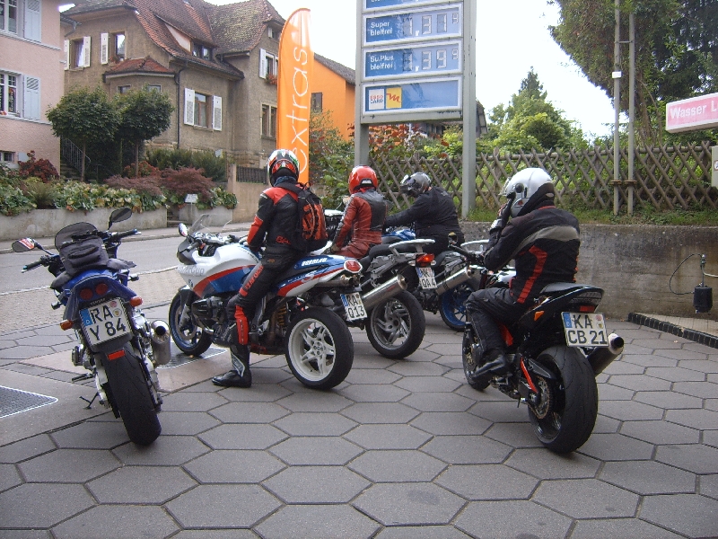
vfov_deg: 40.7
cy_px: 270
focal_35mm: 35
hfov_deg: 52.6
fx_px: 726
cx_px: 359
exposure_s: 1/250
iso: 50
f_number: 2.8
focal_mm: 5.8
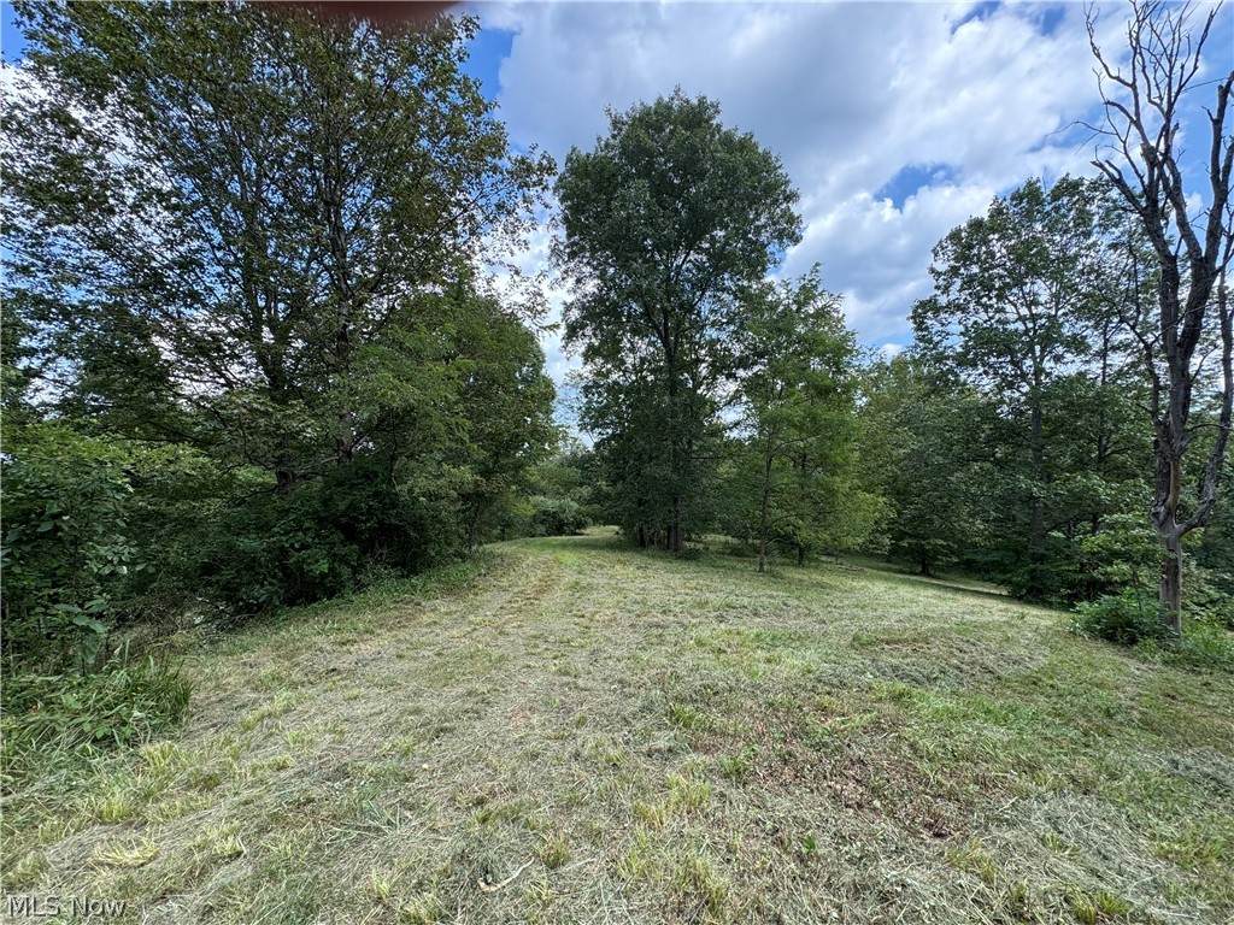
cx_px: 617
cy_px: 462
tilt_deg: -0.8
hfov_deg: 102.1
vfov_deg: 85.7
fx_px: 499
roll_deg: +2.4
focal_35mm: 14
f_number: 2.2
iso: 40
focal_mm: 2.22
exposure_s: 1/293
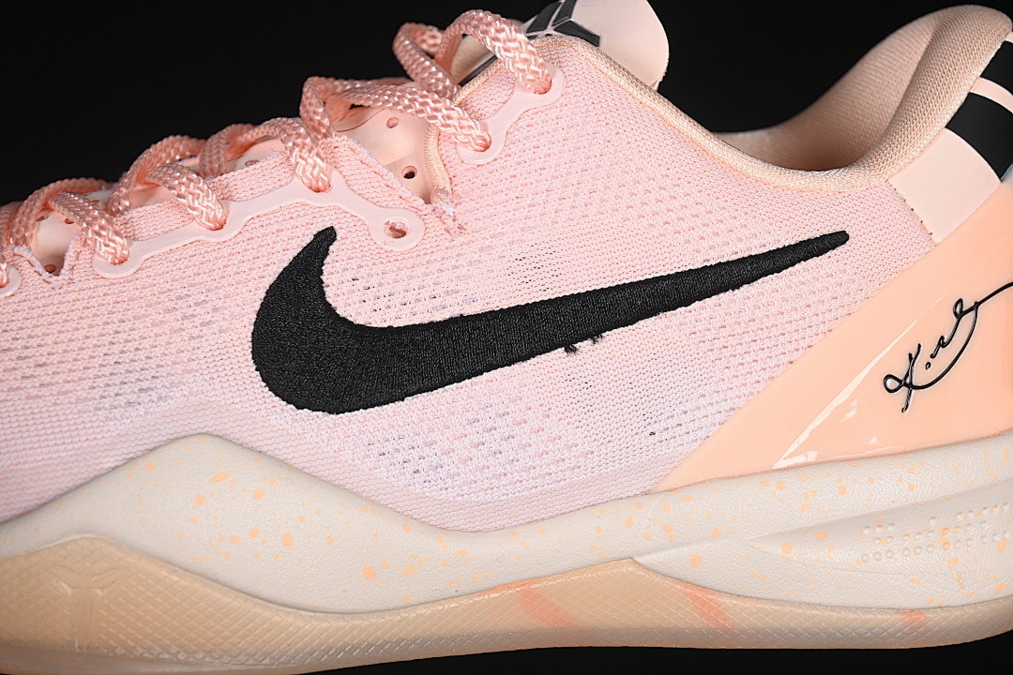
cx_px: 506
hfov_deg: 27.0
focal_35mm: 75
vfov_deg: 18.2
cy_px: 338
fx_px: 2110
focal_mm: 50
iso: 160
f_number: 7.1
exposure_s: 1/80
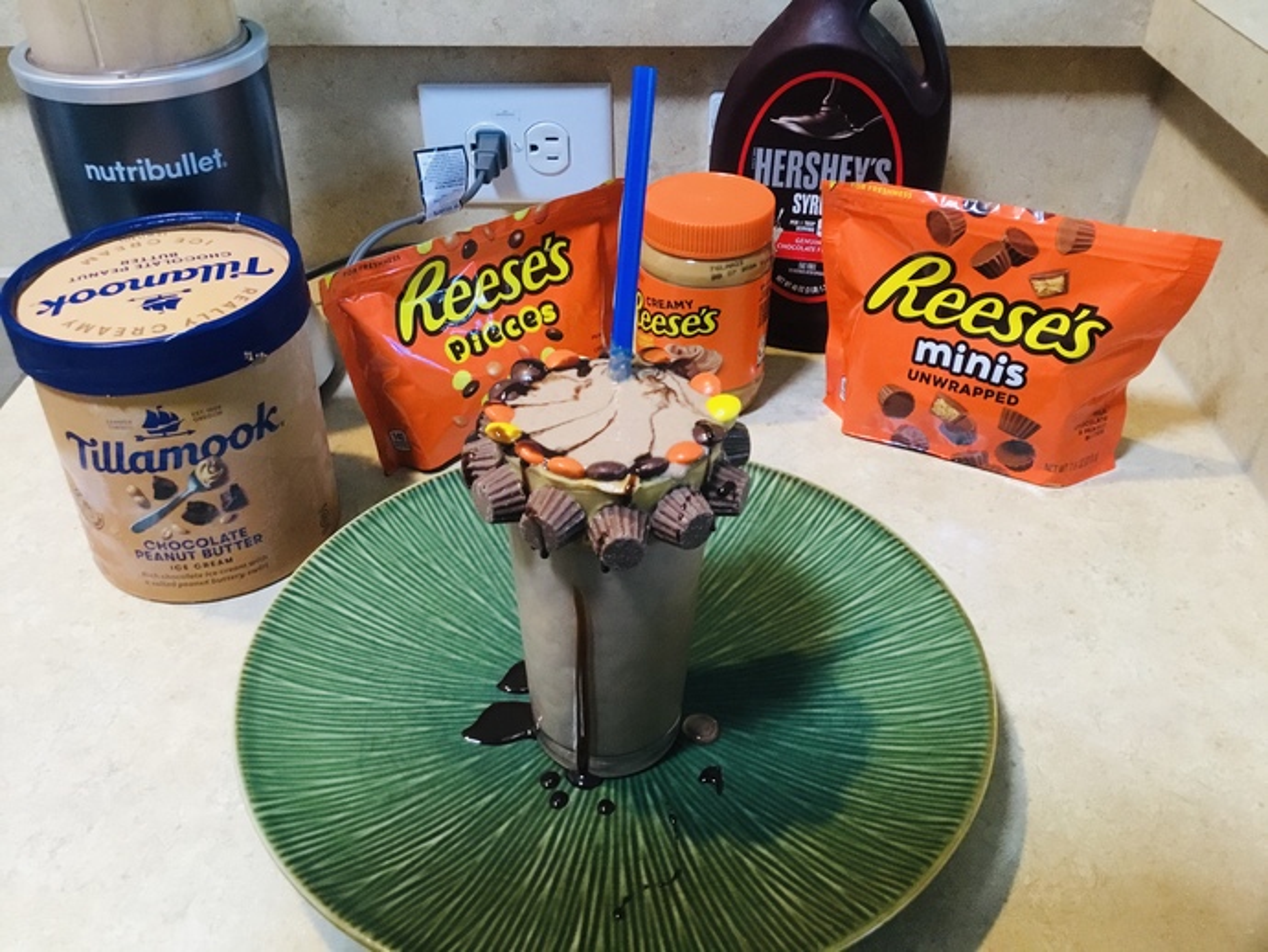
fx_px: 1136
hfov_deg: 58.3
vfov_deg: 45.5
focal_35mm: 31
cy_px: 476
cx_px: 634
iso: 160
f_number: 2.4
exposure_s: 1/30
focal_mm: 3.3
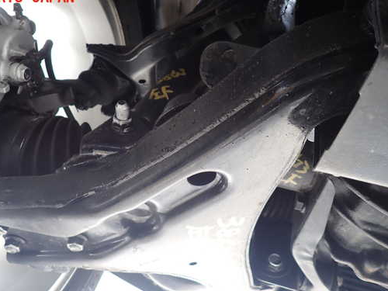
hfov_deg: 59.7
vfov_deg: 46.7
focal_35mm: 30
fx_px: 336
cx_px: 166
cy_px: 162
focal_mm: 4.5
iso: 125
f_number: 2
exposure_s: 1/60
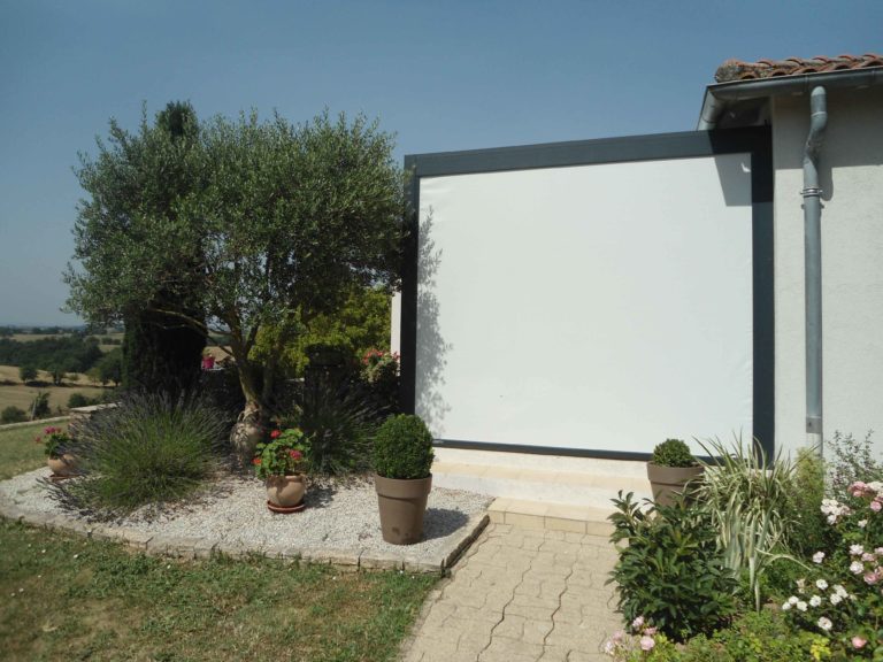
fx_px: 663
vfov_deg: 53.1
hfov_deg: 67.3
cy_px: 331
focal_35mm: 26
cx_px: 442
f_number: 8
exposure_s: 1/320
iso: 80
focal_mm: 4.7
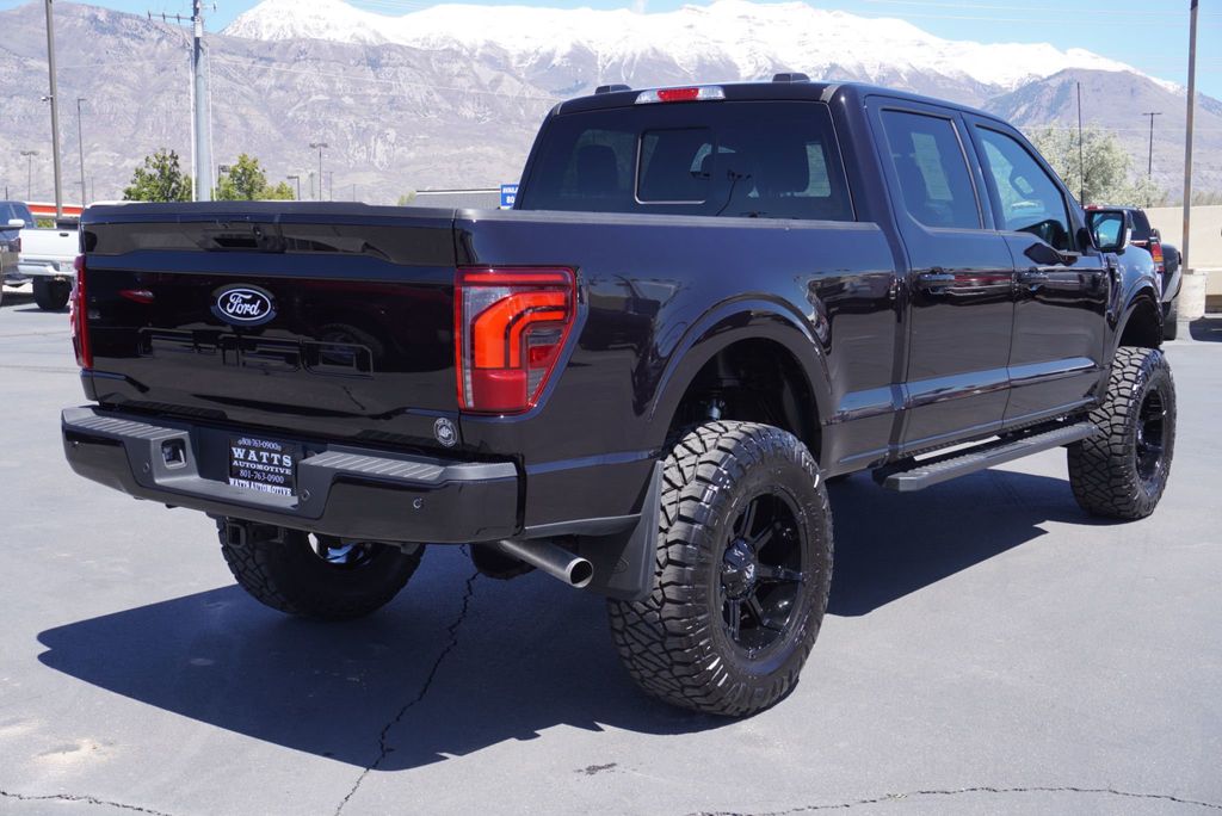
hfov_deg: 47.9
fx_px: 1375
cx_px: 611
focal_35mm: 40
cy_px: 408
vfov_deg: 33.1
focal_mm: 27
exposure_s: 1/160
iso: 100
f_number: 7.1
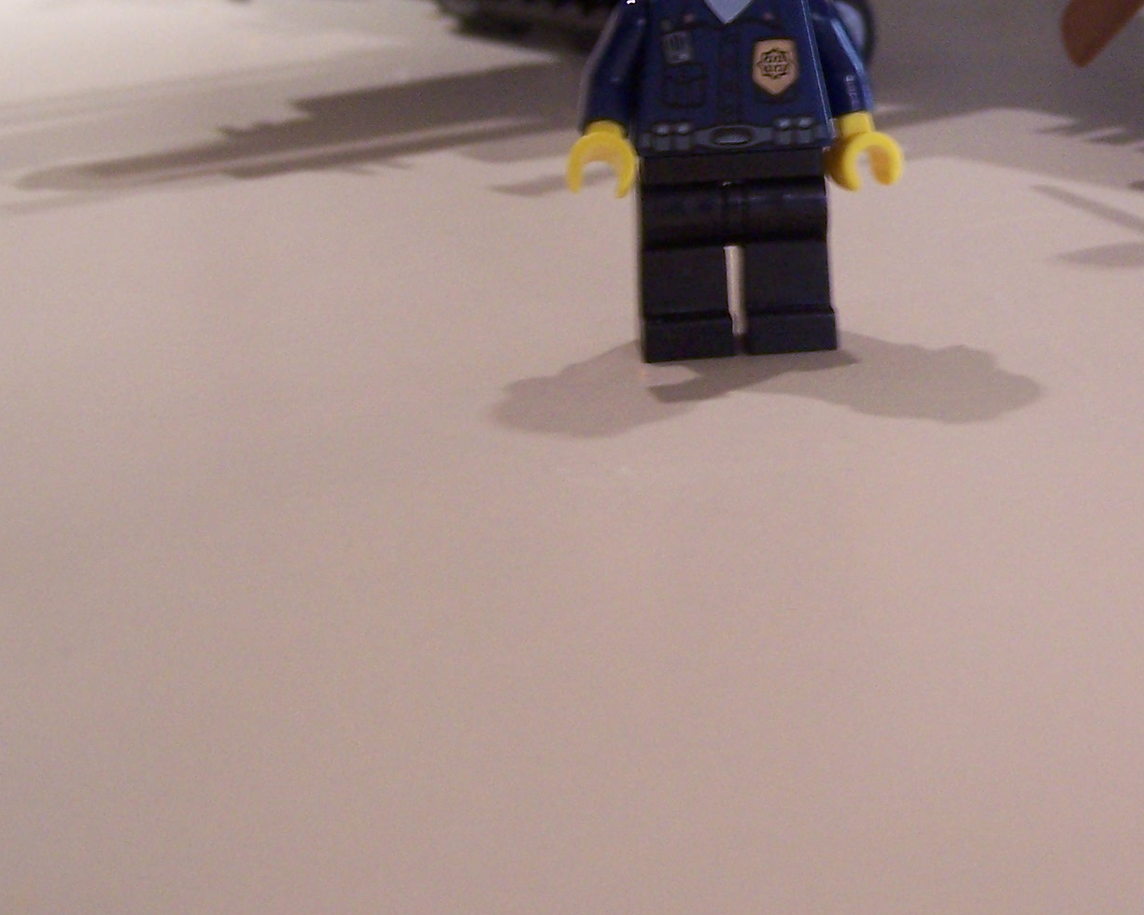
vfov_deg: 19.3
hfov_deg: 23.8
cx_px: 1008
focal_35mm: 78
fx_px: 2641
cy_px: 111
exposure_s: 1/15
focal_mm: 6.3
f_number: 2.8
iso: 140
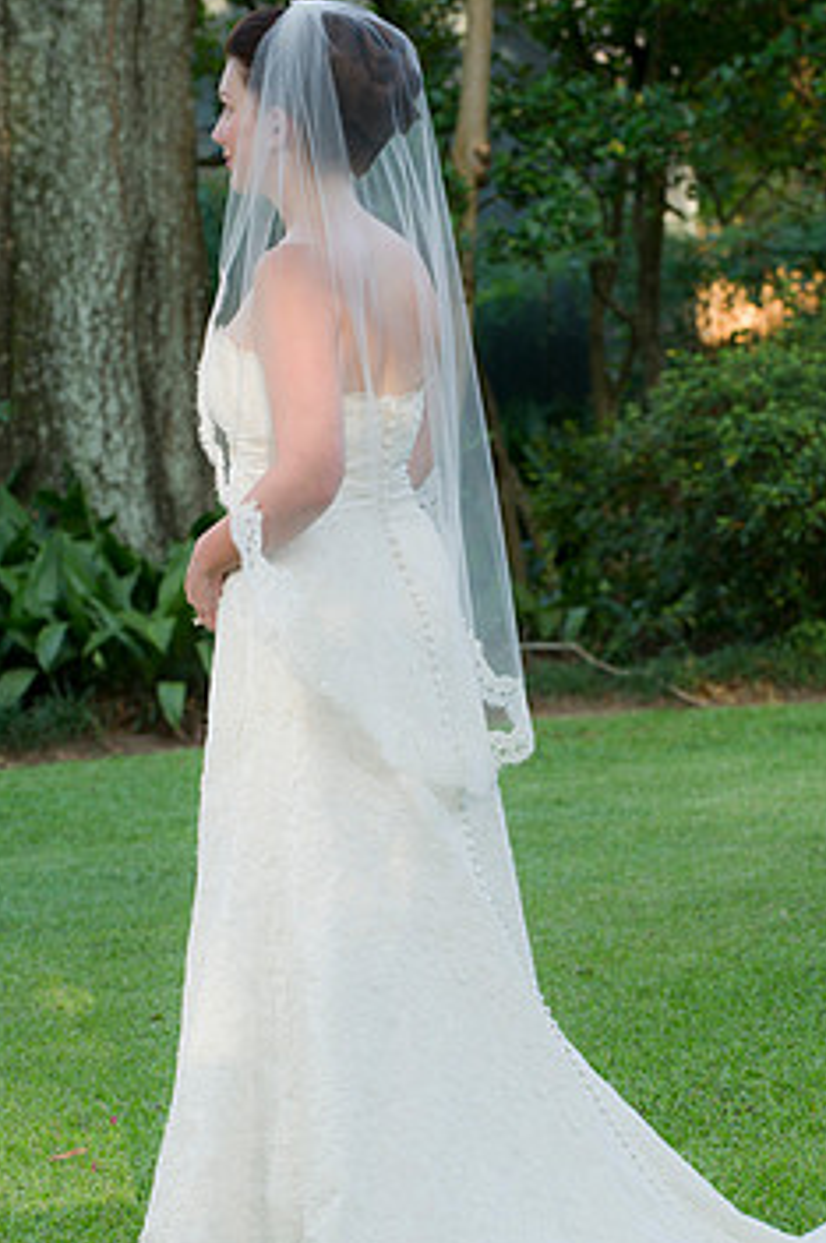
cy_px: 763
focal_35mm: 160
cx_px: 454
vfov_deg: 12.8
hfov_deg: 8.6
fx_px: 5517
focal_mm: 125
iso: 400
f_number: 5.6
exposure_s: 1/80
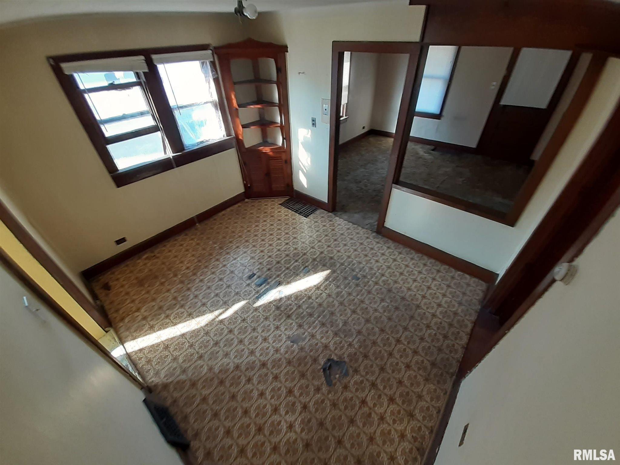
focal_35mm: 13
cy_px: 232
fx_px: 233
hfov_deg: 106.2
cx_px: 310
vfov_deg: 89.9
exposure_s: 1/40
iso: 100
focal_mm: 1.13
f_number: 2.2
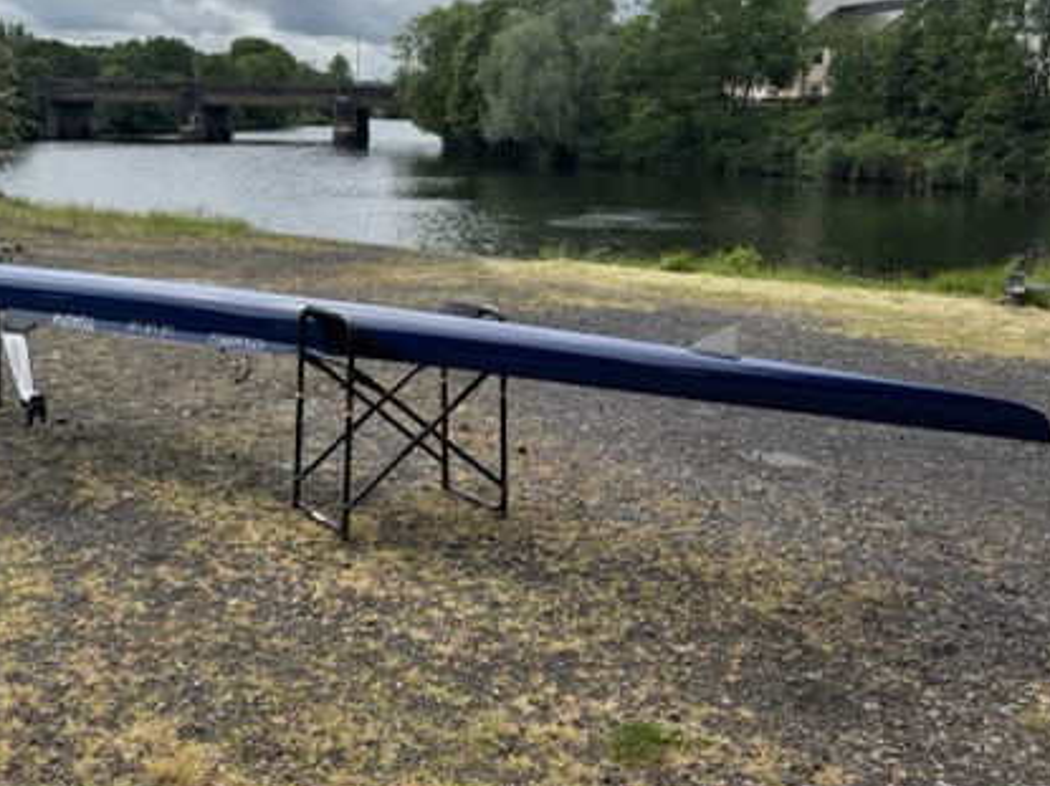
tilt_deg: -7.6
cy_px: 278
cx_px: 337
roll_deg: +0.5
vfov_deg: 38.3
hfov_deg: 49.1
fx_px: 1122
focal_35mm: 37
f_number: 1.78
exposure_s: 1/4950
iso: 80
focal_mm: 6.76
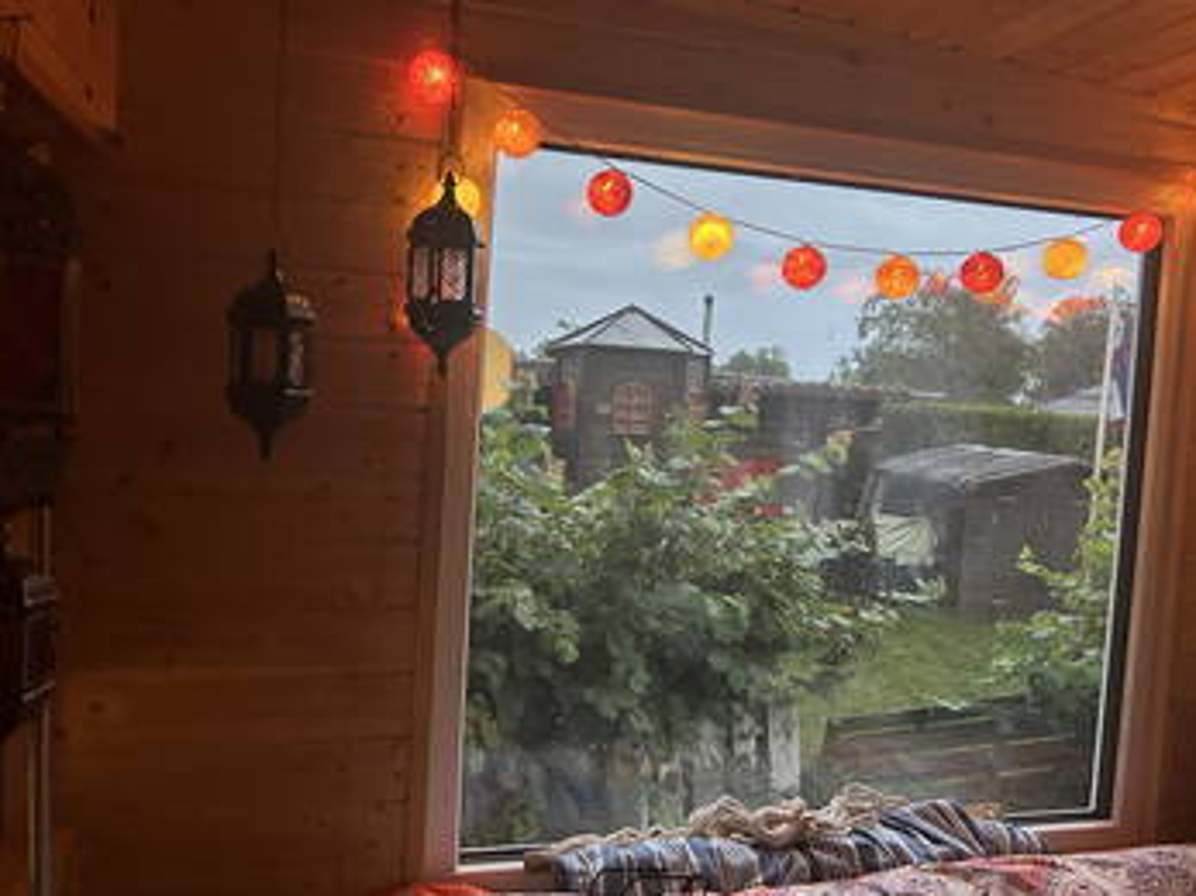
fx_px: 933
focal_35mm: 27
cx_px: 593
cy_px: 438
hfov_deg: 65.3
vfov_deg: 51.3
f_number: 1.5
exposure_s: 1/33
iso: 400
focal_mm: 5.7
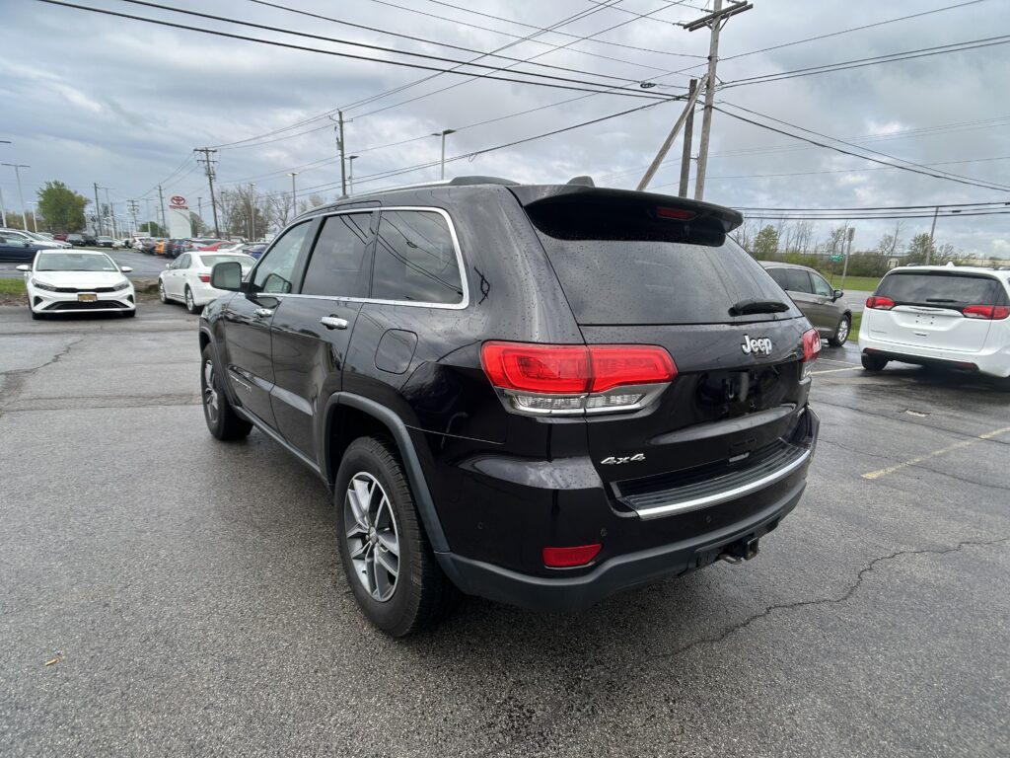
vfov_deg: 53.1
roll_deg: -1.7
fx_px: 759
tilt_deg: -11.6
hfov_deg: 67.3
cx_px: 505
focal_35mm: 26
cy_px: 379
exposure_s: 1/1468
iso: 50
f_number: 1.5
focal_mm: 5.7
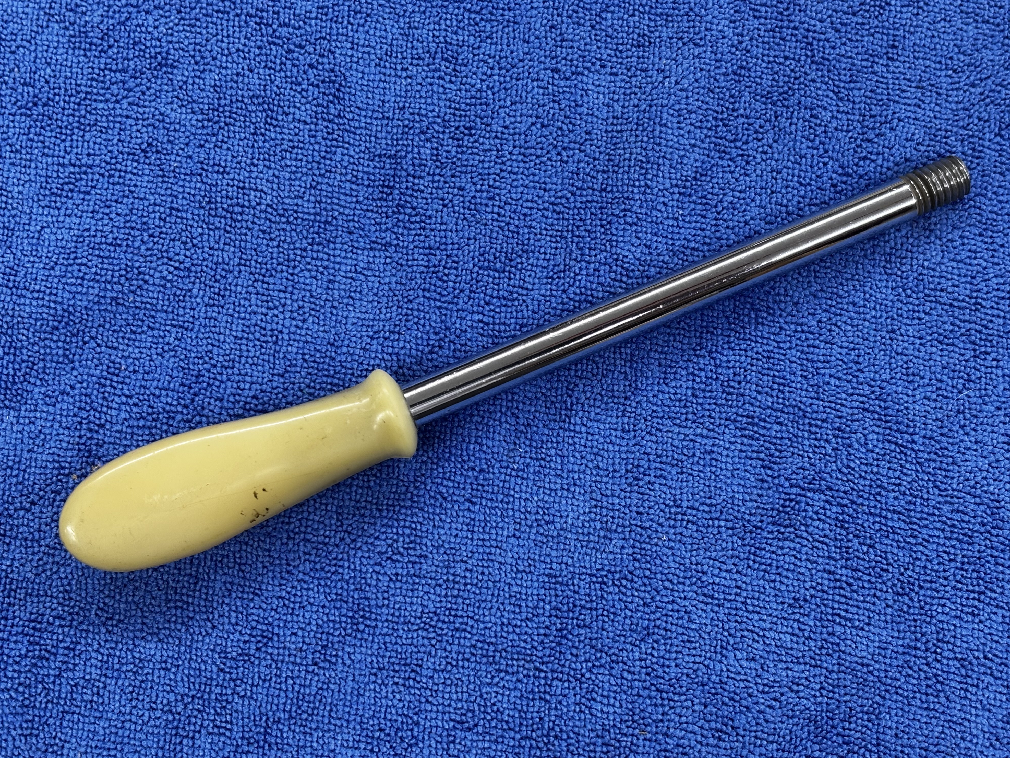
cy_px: 379
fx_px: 1546
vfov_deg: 27.5
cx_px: 512
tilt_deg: -80.3
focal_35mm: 53
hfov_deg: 36.2
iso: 64
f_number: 1.6
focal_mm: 5.96
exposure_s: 1/60
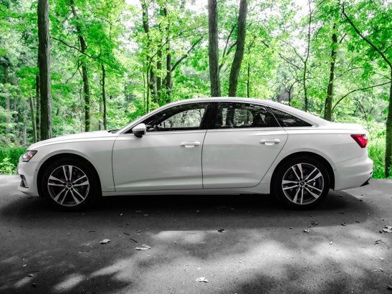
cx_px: 207
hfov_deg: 65.3
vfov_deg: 51.3
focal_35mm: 27
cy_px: 145
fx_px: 306
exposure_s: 1/250
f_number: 6.3
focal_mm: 24
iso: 640
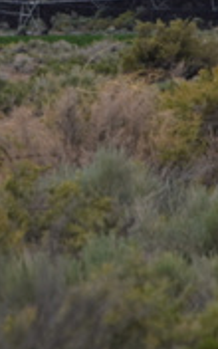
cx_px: -4
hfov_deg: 1.2
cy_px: 37
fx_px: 10552
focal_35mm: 1110
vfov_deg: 1.9
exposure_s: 1/200
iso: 100
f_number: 10
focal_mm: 200
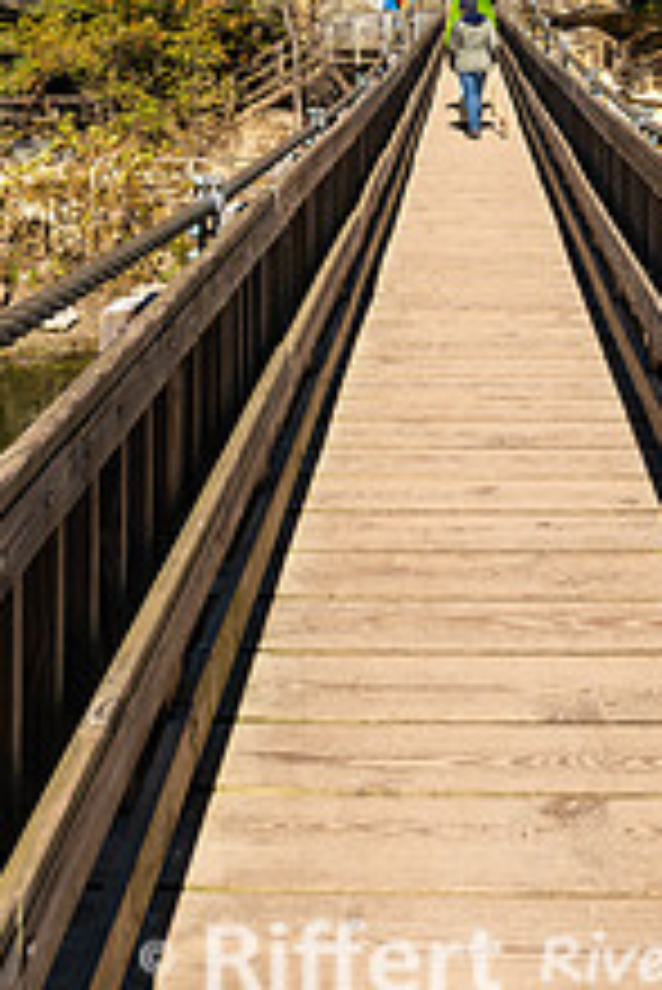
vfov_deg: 36.6
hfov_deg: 27.4
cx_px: 455
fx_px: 1349
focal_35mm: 49
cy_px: 22
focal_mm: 24
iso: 64
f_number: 8
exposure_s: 1/200
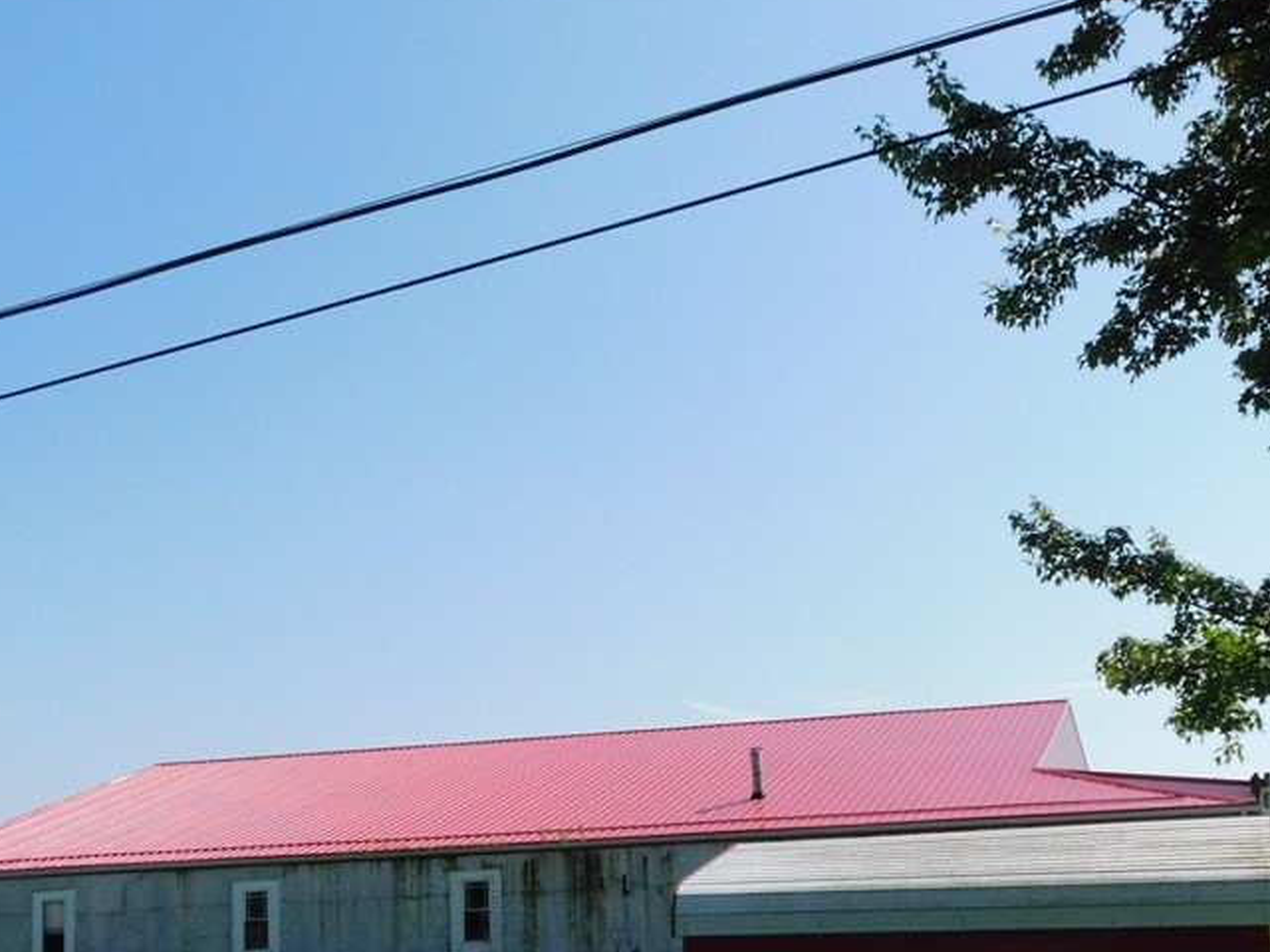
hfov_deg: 39.6
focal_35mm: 48
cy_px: 700
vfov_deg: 29.8
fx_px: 1761
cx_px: 698
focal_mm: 5.3
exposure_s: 1/1250
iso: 400
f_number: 6.4
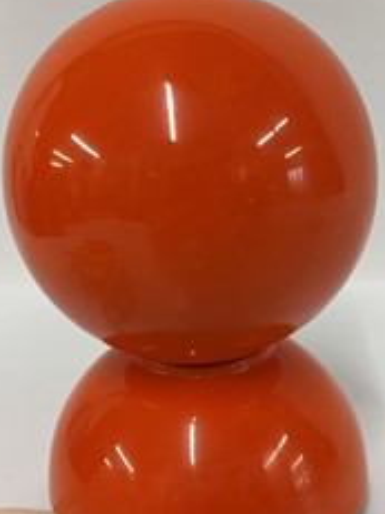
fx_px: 668
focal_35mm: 45
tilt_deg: -18.4
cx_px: 191
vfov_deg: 42.1
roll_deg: +4.0
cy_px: 269
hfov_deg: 32.2
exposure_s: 1/100
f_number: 1.6
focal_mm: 5.1
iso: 80
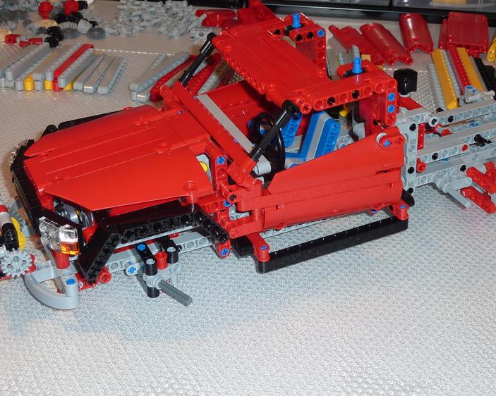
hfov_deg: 29.6
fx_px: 939
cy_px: 135
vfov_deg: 23.7
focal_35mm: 64
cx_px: 274
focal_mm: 7.3
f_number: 3.7
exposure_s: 1/30
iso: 100
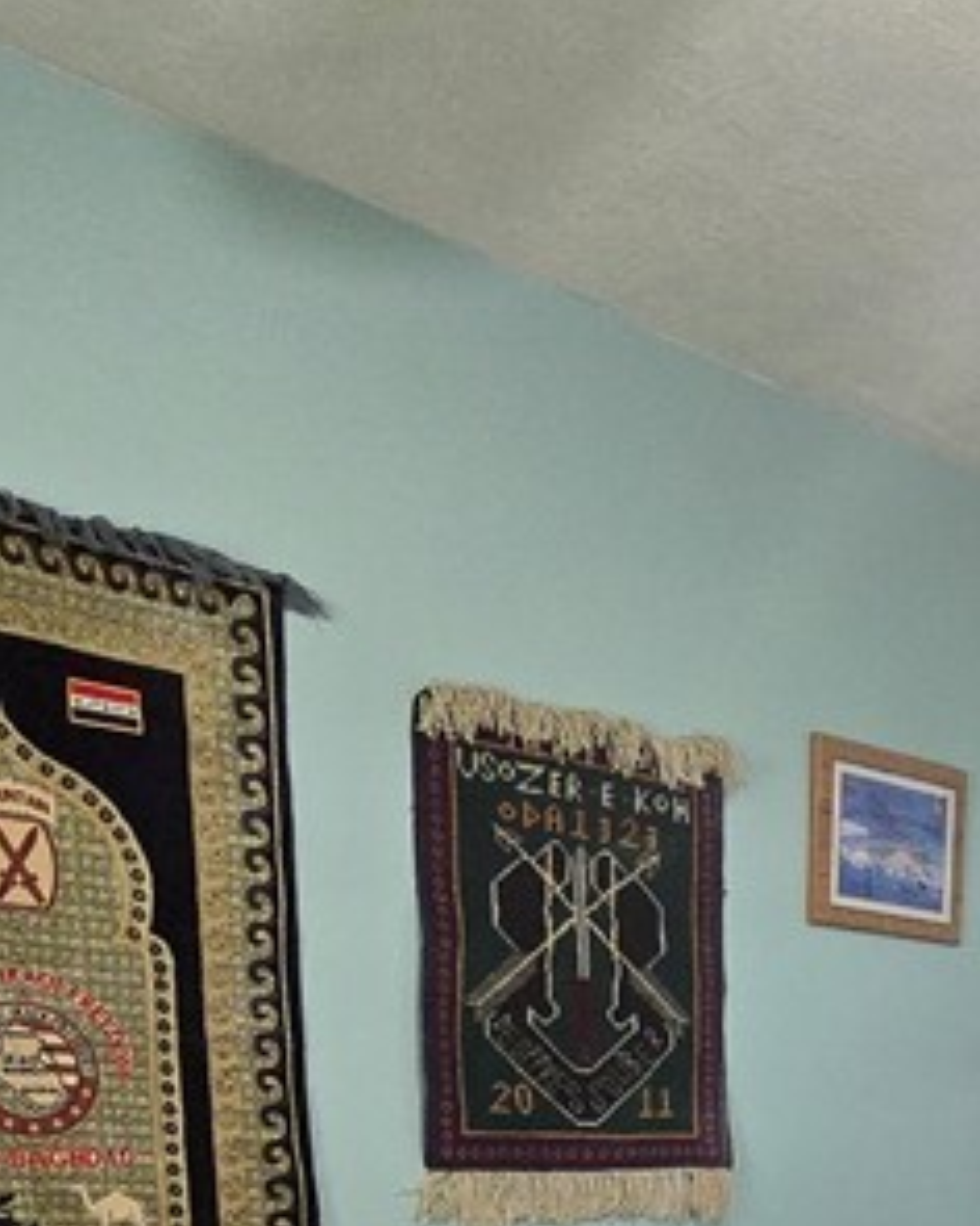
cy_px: 1504
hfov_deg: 31.1
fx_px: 1595
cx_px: 1022
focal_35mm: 44
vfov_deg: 33.4
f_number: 2.2
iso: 400
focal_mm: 2.2
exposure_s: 1/60
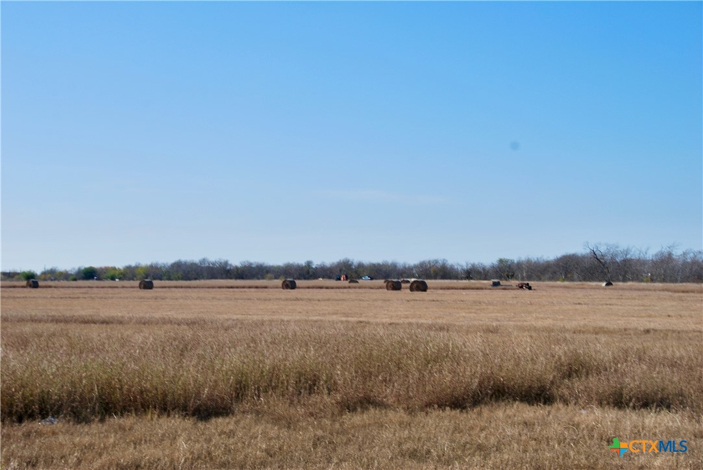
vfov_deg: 17.5
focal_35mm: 78
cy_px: 235
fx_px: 1524
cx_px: 352
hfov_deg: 26.0
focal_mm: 52
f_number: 9
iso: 100
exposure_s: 1/320
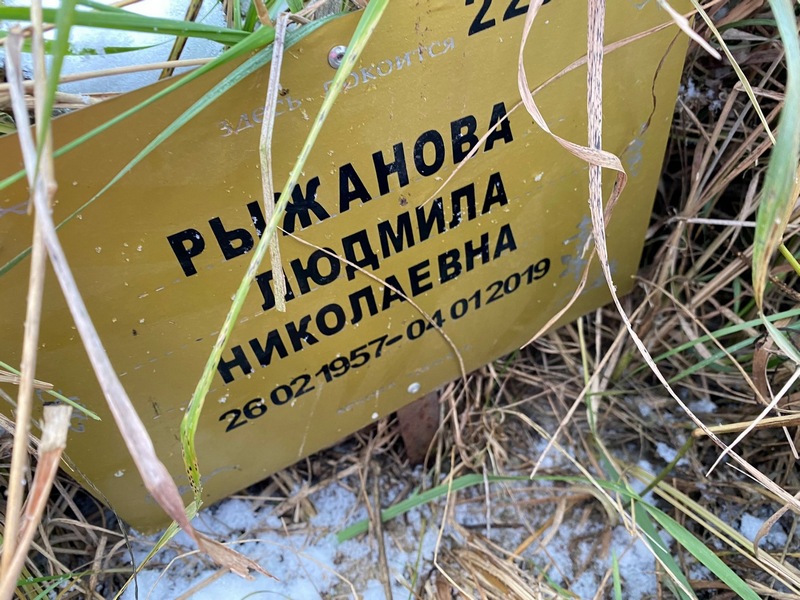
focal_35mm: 26
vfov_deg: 53.1
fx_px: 601
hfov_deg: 67.3
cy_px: 300
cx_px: 400
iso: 160
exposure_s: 1/60
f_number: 1.8
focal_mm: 4.25
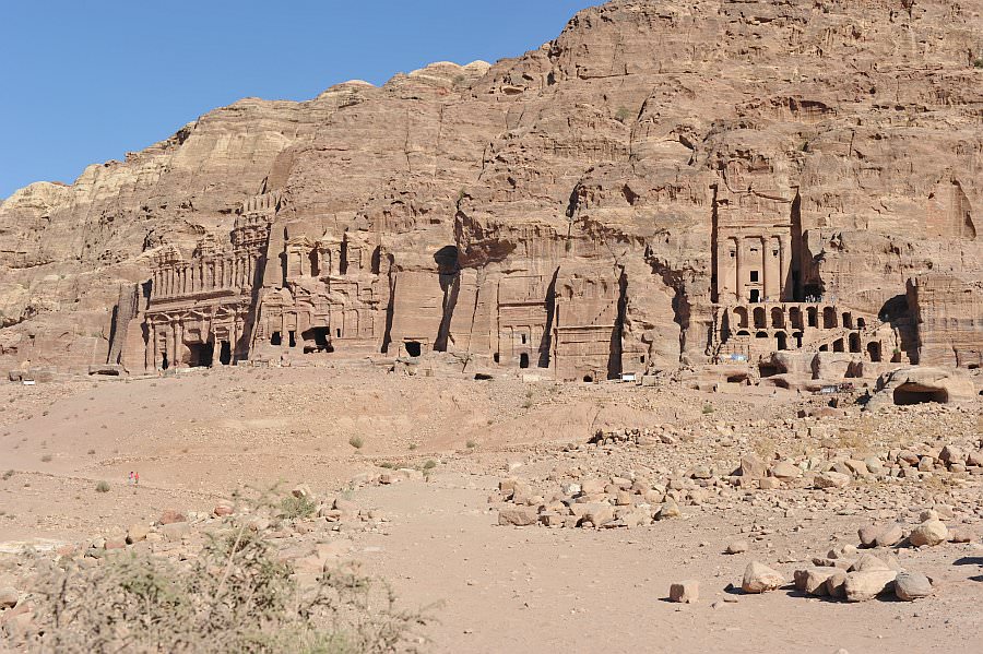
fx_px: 1364
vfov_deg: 27.0
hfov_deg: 39.6
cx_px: 492
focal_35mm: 50
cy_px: 327
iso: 200
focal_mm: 50
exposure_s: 1/320
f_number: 9
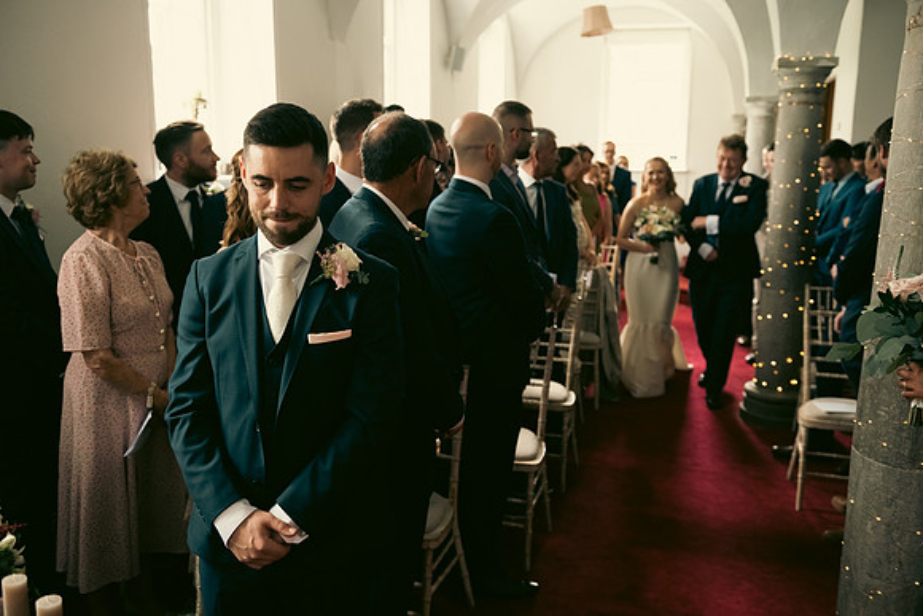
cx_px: 462
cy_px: 308
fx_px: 821
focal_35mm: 32
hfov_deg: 58.7
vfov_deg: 41.1
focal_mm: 32
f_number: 3.5
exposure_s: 1/160
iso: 800
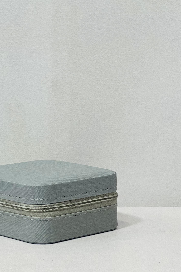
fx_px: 1093
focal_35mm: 145
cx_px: 39
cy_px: 105
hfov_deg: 9.4
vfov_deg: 14.1
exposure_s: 1/100
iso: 200
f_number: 2.8
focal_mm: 9
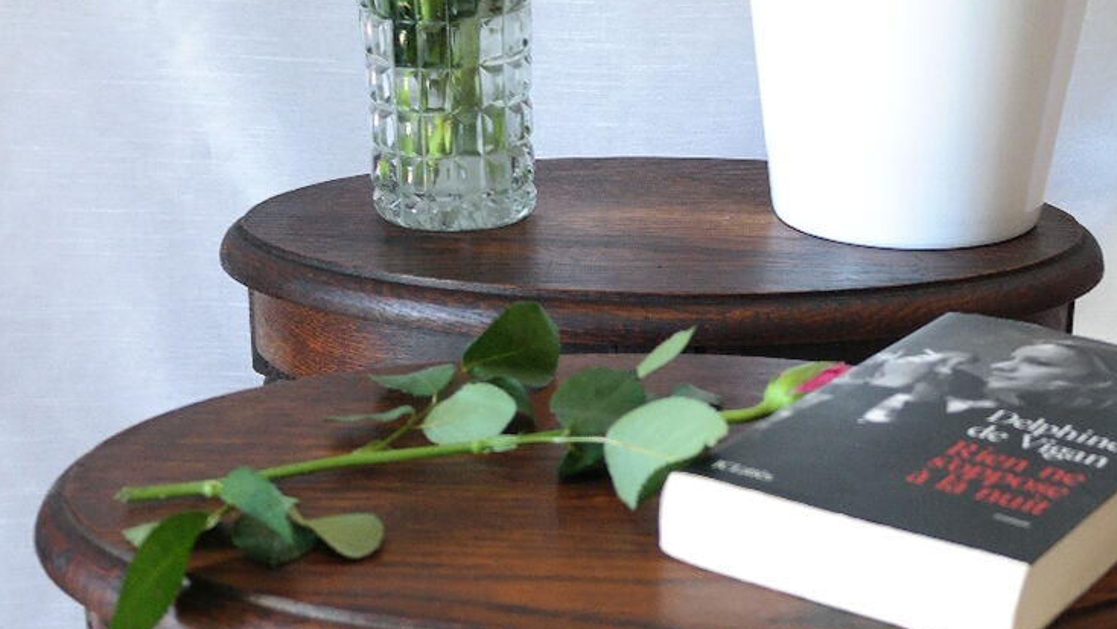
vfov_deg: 16.3
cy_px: 419
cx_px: 668
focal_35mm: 74
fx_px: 2192
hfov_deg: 28.5
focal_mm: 20
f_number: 5.6
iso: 400
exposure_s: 1/30
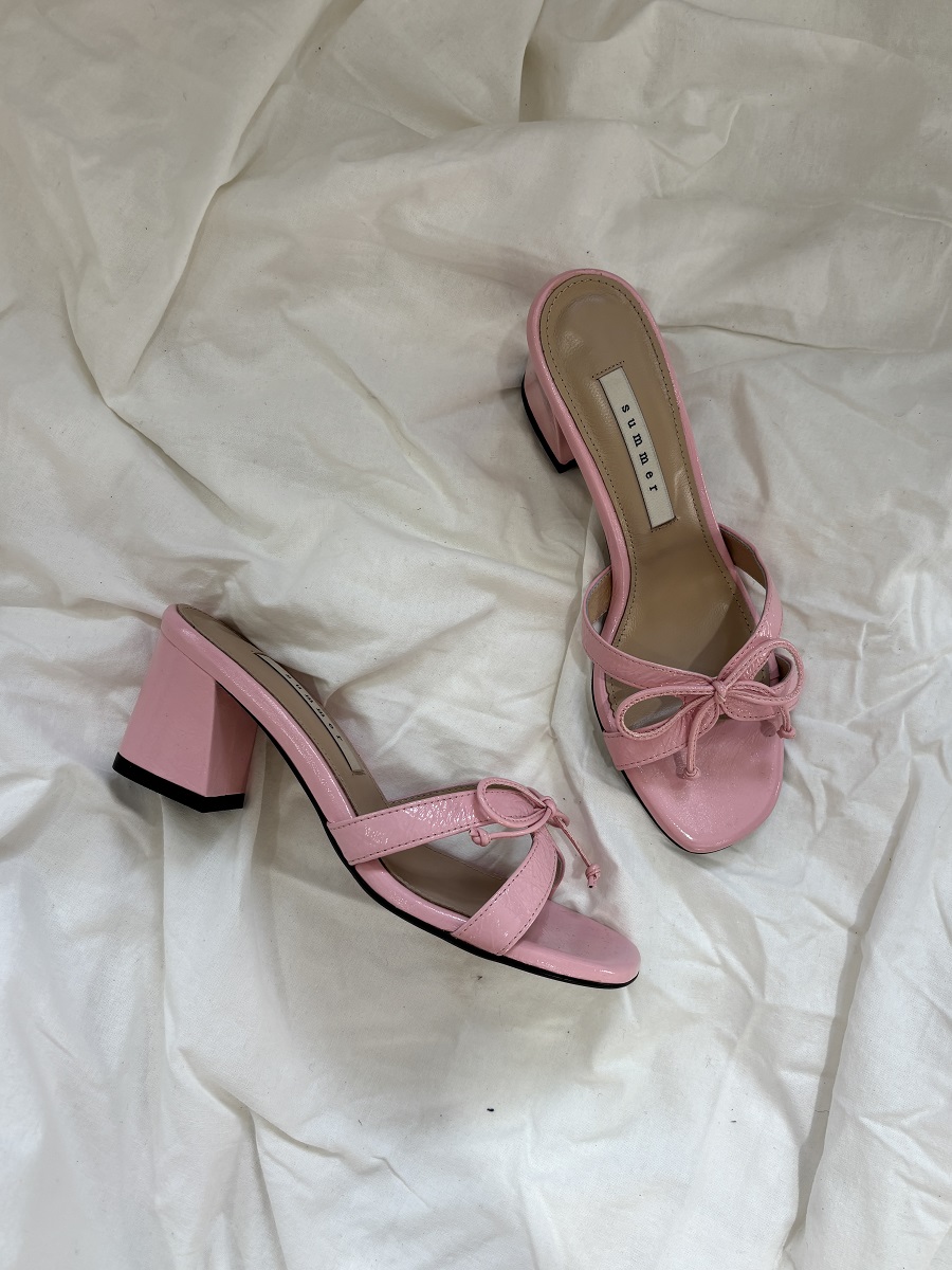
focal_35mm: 26
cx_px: 476
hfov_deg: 53.1
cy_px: 635
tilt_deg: -81.7
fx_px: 953
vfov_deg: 67.3
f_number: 1.6
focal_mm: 5.96
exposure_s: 1/120
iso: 40
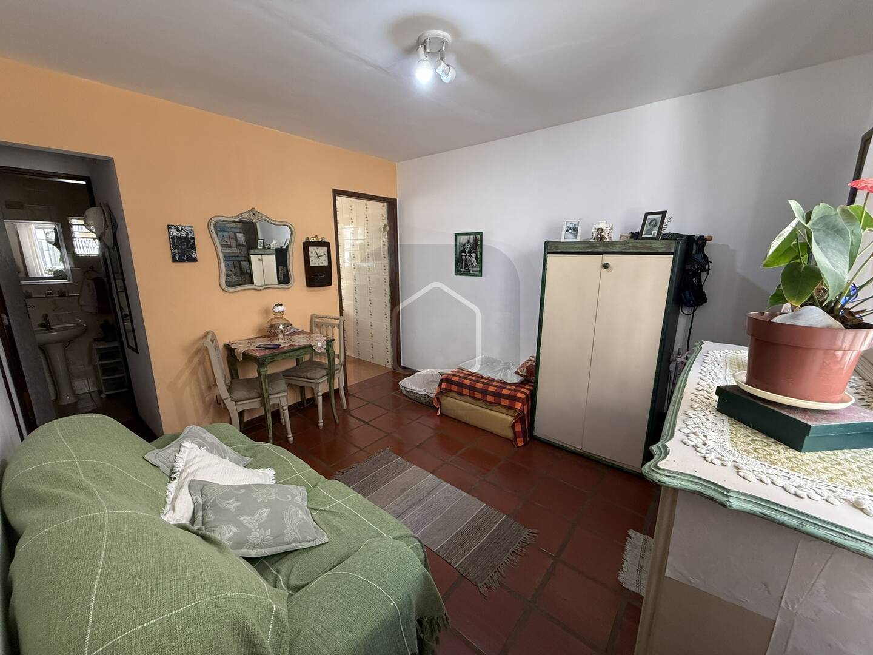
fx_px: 353
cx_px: 436
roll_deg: +0.2
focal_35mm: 14
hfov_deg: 102.1
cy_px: 328
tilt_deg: -12.1
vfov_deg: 85.7
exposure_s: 1/120
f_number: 2.2
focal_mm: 2.22
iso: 400
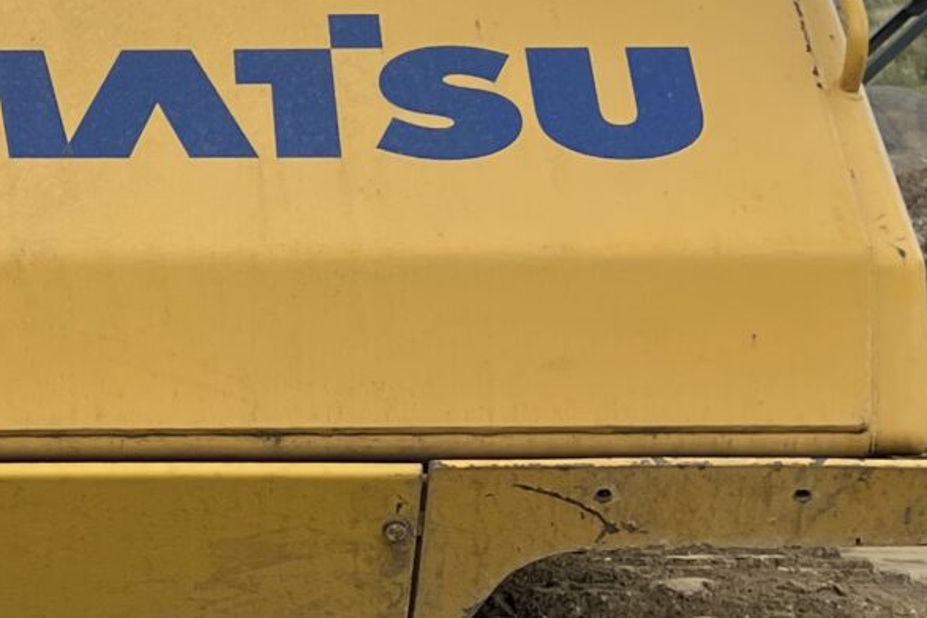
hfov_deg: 16.9
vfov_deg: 11.6
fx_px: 3037
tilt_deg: -1.0
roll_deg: +1.0
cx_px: -43
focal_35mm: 118
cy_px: 343
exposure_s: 1/3257
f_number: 1.5
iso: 50
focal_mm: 5.7
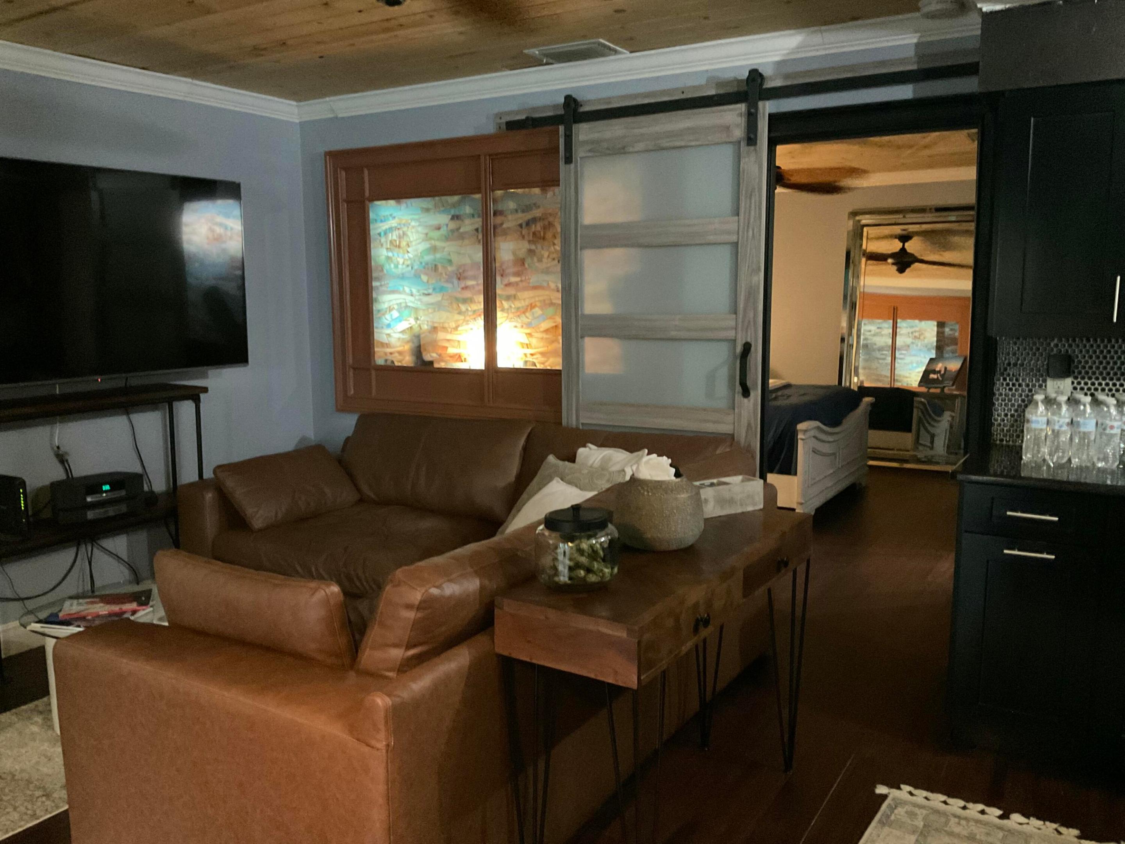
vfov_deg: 48.2
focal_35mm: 29
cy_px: 422
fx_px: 942
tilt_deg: -7.5
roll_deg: -0.4
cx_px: 562
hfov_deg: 61.7
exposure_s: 1/20
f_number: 1.8
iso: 500
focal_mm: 3
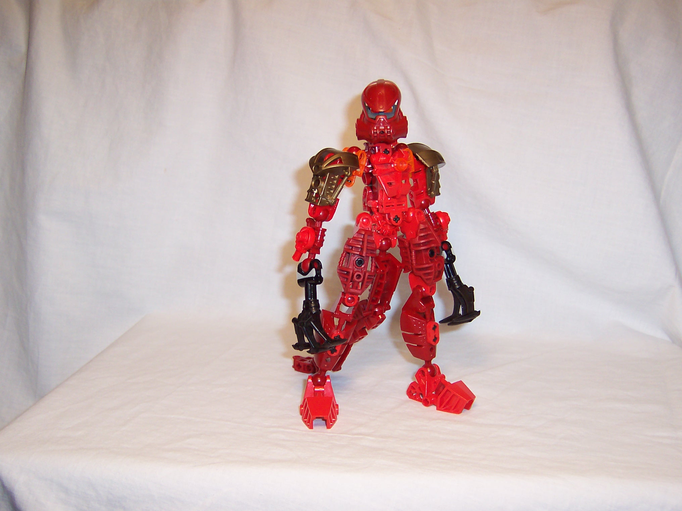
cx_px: 341
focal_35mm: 36
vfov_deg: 39.7
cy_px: 256
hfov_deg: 51.4
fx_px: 709
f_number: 2.8
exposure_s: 1/60
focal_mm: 5.6
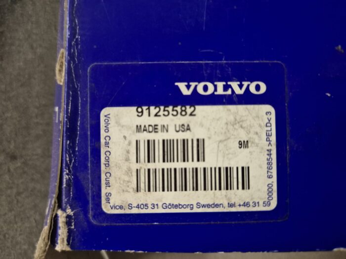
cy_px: 130
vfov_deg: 58.9
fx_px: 230
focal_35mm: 23
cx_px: 173
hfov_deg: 73.9
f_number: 1.8
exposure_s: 1/100
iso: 800
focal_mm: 5.4
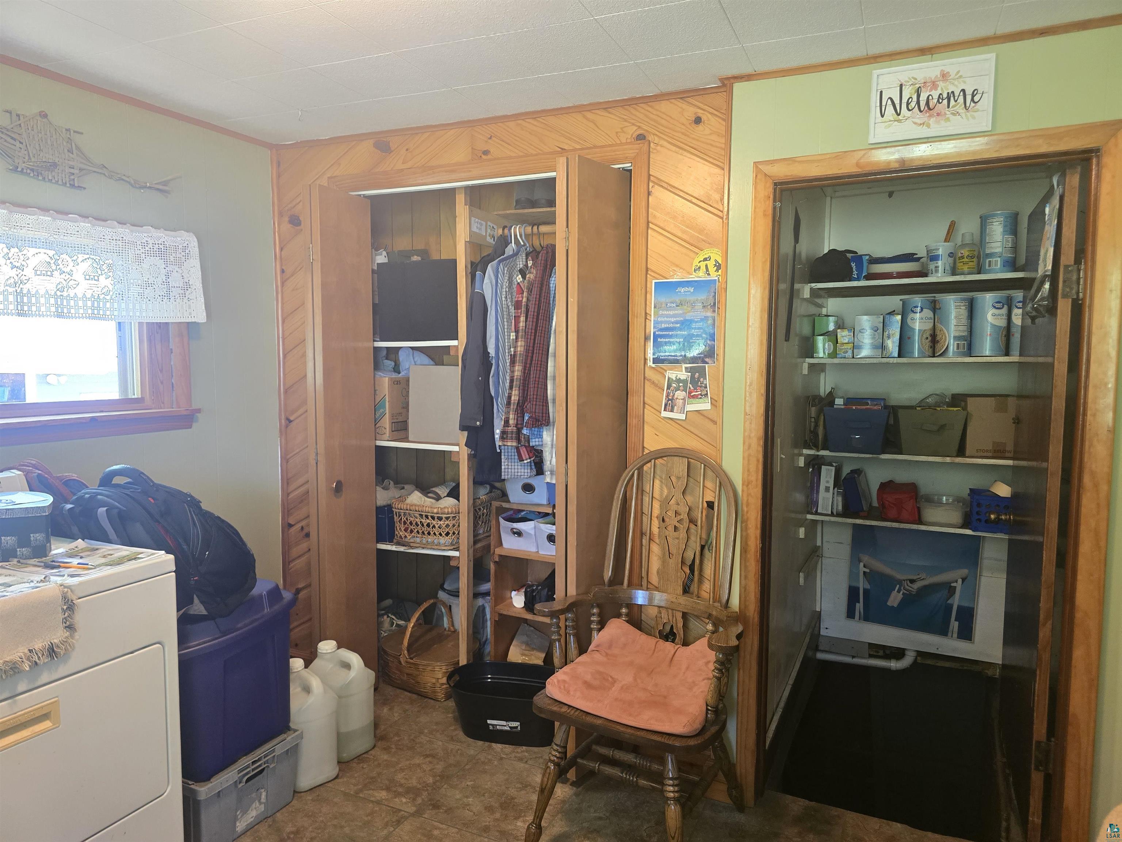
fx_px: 745
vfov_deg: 58.9
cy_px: 421
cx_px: 561
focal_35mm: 23
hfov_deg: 73.9
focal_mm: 6.3
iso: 640
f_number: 1.7
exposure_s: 1/60
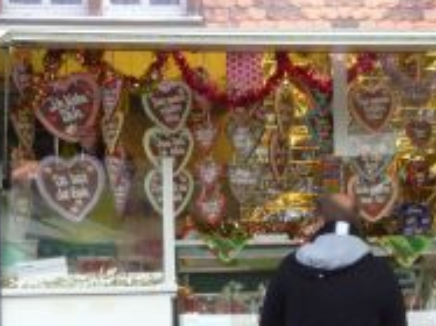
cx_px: 319
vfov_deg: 8.3
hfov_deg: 11.1
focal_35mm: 178
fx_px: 2241
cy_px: 235
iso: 320
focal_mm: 14.8
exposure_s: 1/100
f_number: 5.1
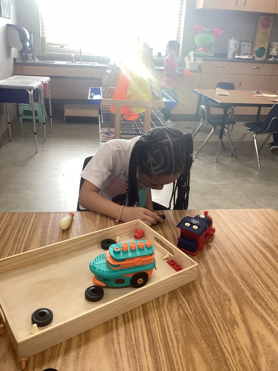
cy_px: 186
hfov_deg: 45.4
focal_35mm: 31
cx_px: 139
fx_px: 332
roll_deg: -1.3
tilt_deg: -25.5
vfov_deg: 58.4
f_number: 2.4
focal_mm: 3.3
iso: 64
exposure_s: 1/60
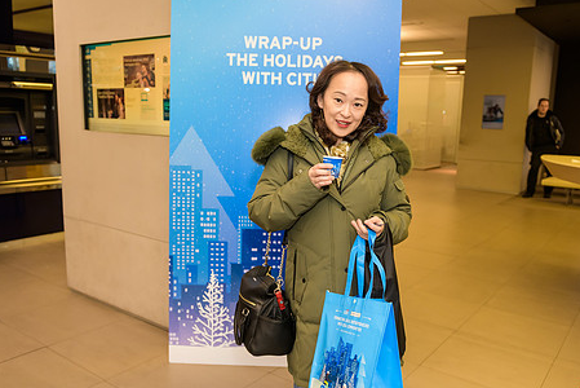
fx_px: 500
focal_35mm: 31
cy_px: 204
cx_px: 297
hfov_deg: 60.2
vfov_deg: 42.4
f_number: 3.2
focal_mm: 24
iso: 800
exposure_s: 1/125
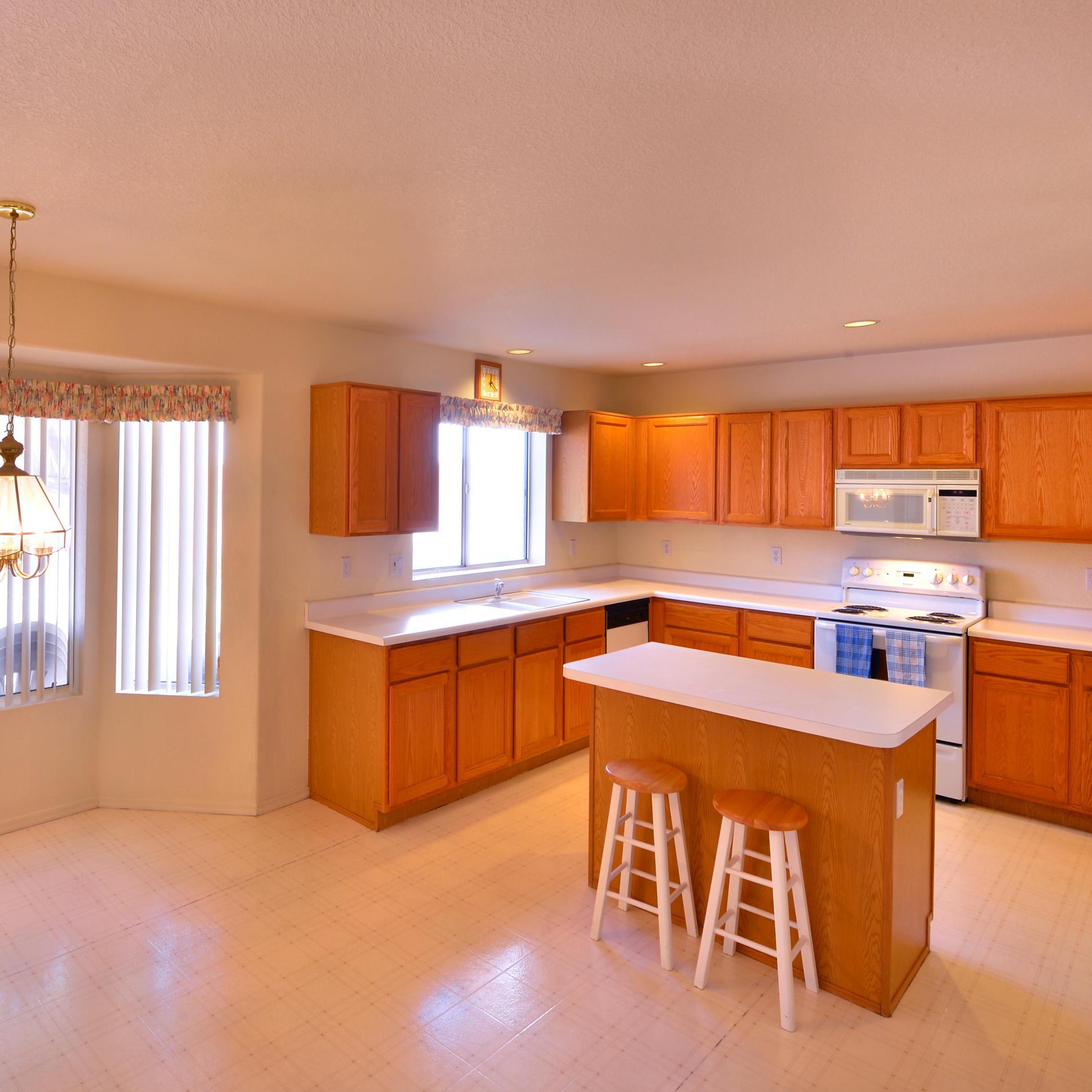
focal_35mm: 21
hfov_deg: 69.1
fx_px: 749
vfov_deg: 72.1
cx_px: 327
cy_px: 535
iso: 100
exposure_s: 1/1.6
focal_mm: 16
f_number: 13
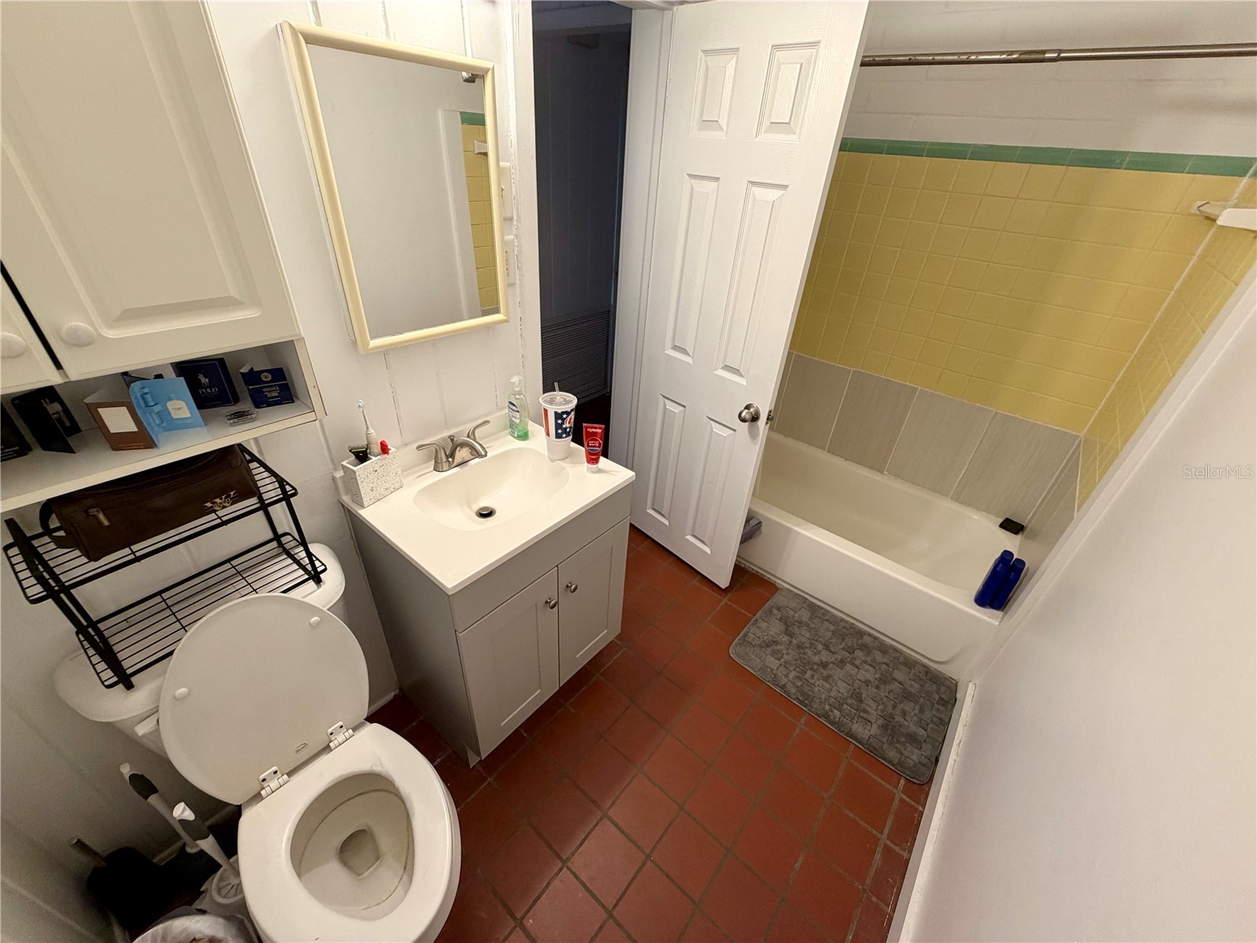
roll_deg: -3.5
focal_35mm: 14
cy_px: 472
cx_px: 628
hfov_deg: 102.1
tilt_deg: -32.1
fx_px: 508
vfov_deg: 85.7
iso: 160
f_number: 2.2
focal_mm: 2.22
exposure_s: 1/60
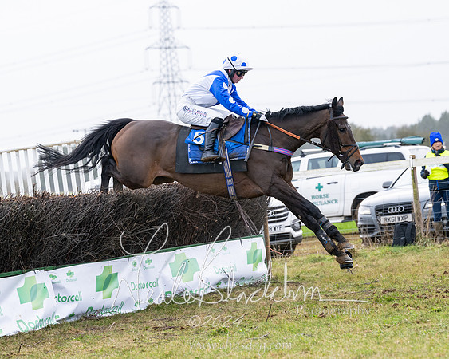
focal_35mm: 160
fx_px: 2127
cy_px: 164
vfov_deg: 9.6
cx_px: 186
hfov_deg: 12.0
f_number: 4
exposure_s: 1/1000
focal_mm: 115
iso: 400
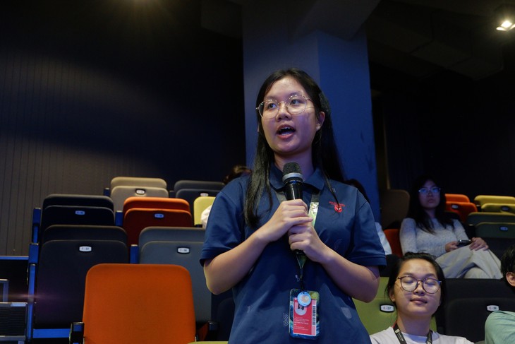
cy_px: 172
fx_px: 672
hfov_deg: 41.9
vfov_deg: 28.7
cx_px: 258
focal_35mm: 47
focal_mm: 31
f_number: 4.7
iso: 2000
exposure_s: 1/70
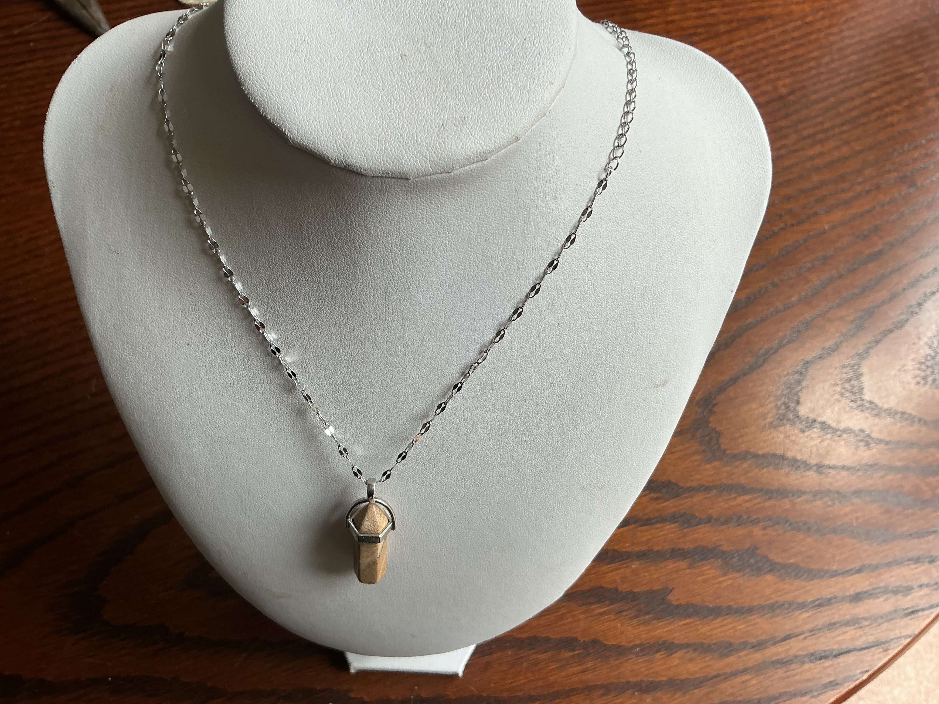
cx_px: 470
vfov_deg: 48.2
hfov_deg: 61.7
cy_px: 352
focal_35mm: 29
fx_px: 787
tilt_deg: -62.9
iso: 20
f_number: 1.8
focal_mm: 3
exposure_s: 1/150
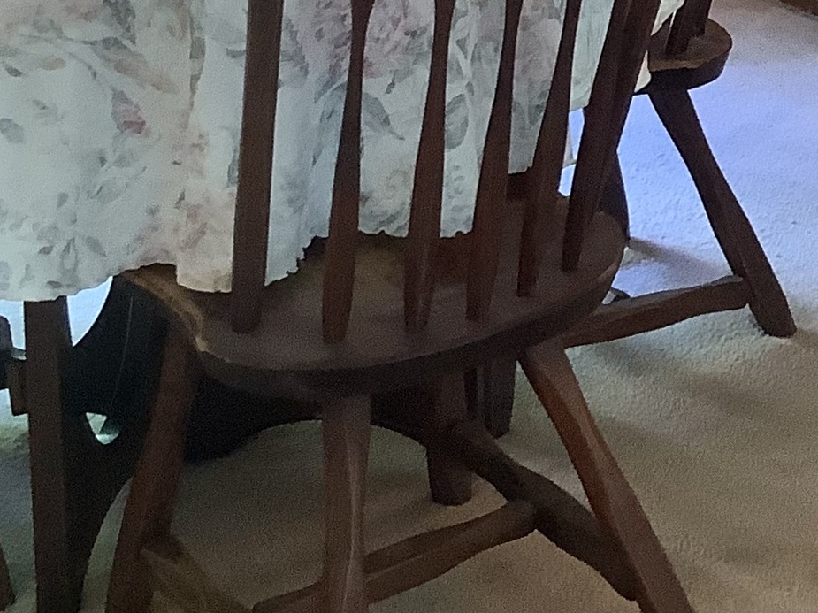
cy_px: -403
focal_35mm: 103
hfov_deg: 18.4
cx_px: 901
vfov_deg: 13.3
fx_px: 2433
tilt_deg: -9.6
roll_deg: +0.8
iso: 200
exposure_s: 1/60
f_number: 2.4
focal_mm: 3.3
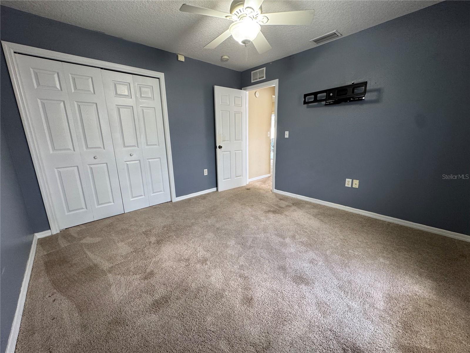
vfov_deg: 85.7
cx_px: 235
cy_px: 176
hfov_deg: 102.1
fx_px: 190
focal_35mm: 14
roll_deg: +1.2
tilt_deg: -13.8
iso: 160
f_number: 2.2
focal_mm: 2.22
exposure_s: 1/60
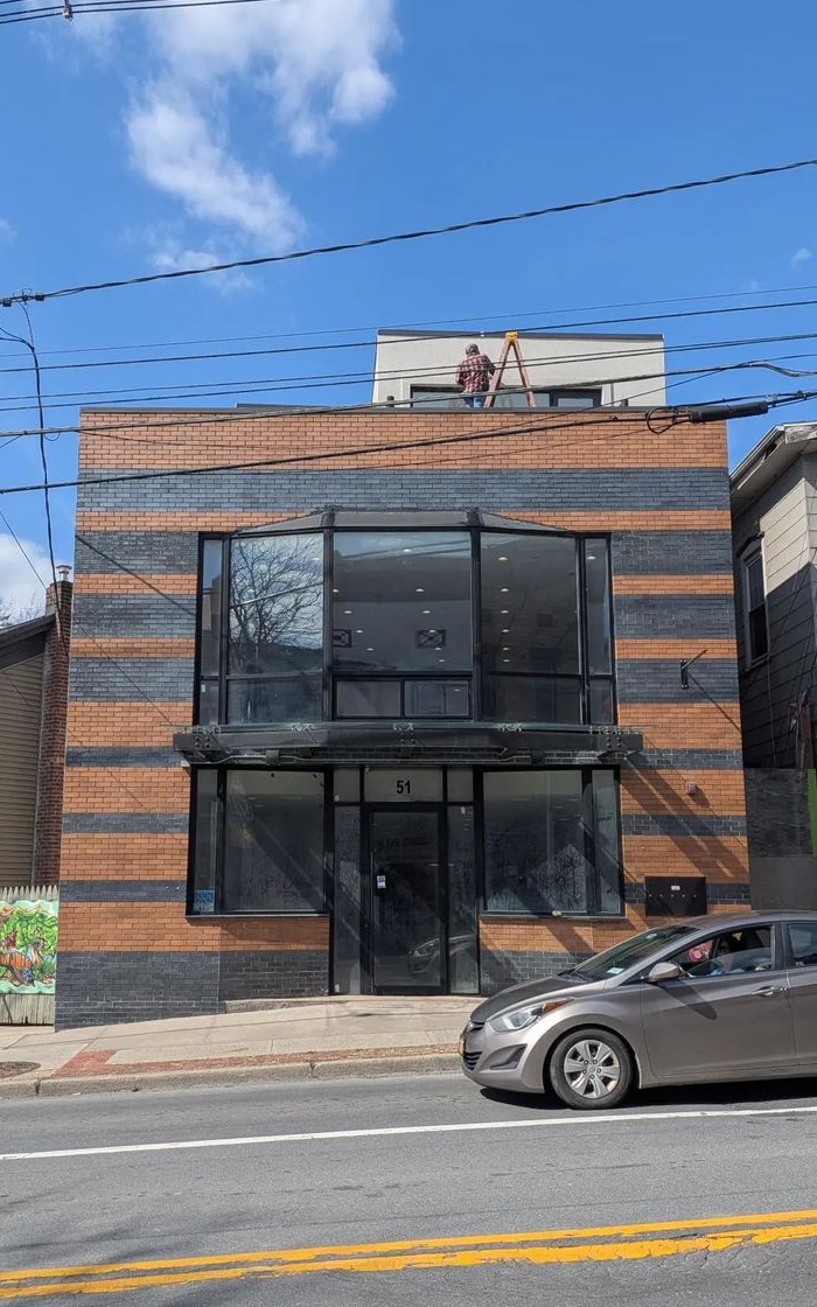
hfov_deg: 40.6
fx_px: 1104
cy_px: 675
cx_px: 378
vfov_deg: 61.2
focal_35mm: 31
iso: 30
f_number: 1.7
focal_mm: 4.53
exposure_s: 1/1447
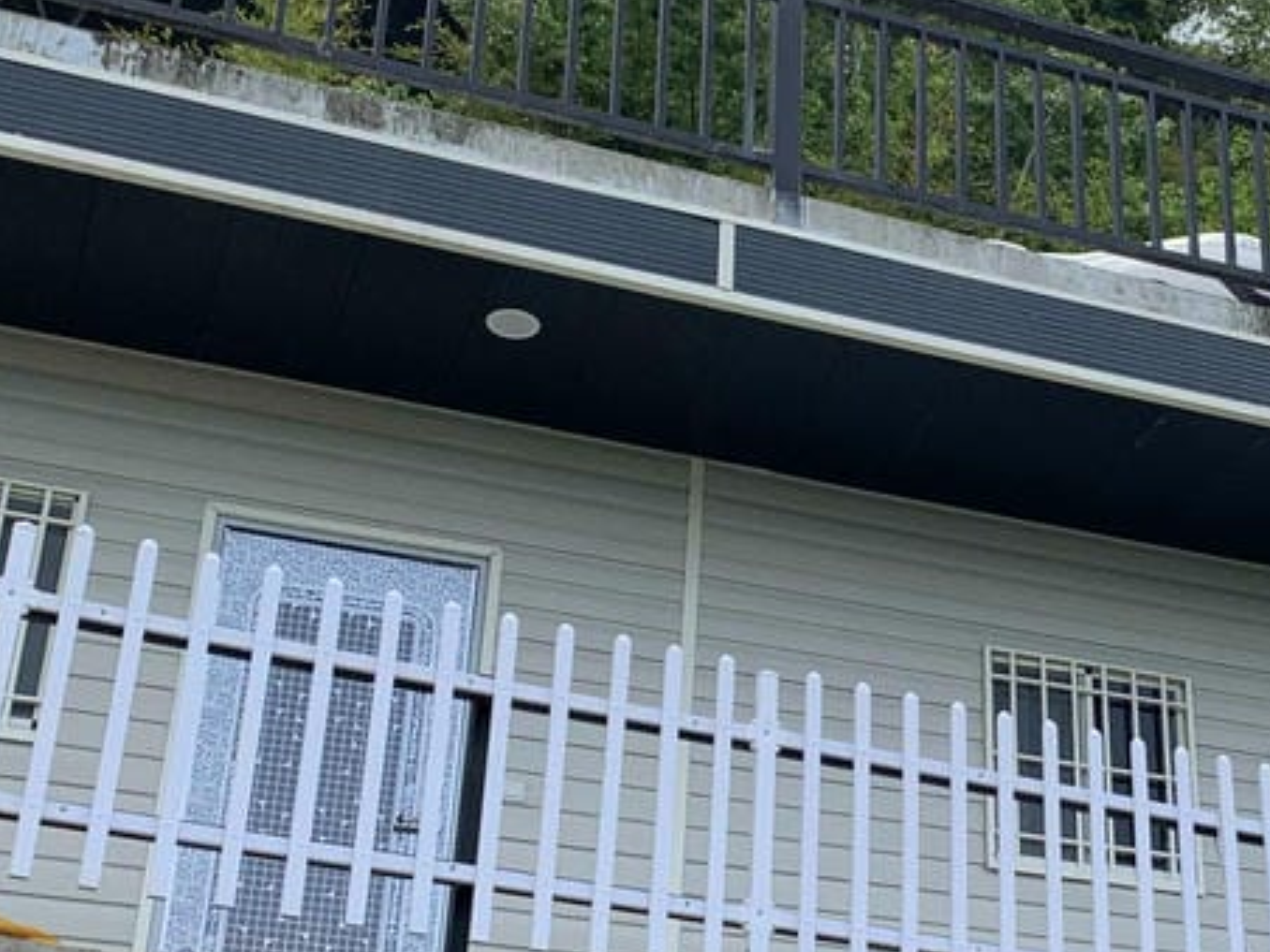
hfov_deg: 27.3
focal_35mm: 69
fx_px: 2531
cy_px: 522
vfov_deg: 21.3
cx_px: 1113
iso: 25
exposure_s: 1/1992
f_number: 1.8
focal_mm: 4.25
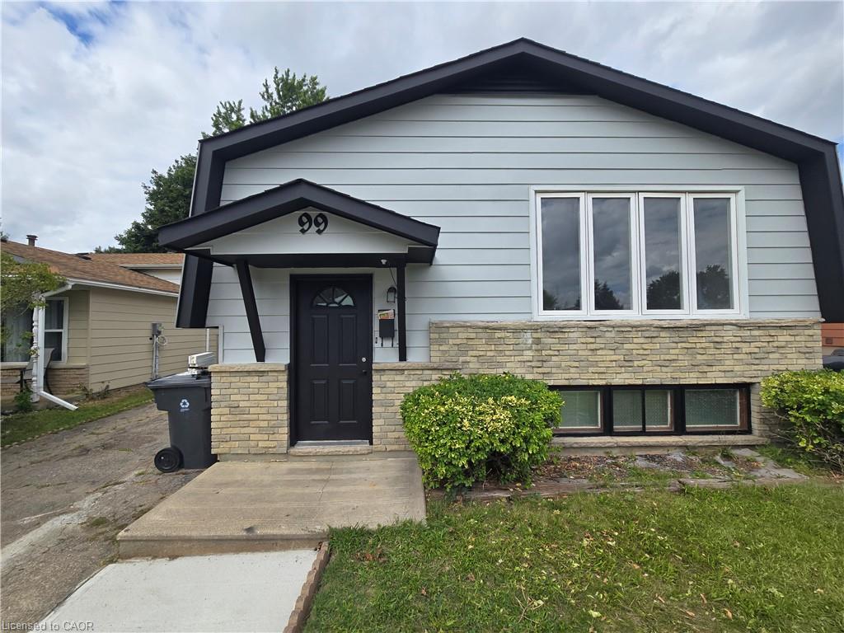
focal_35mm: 13
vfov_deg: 89.9
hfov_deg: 106.2
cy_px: 316
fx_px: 317
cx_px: 422
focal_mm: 2.2
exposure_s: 1/1951
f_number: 2.2
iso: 50
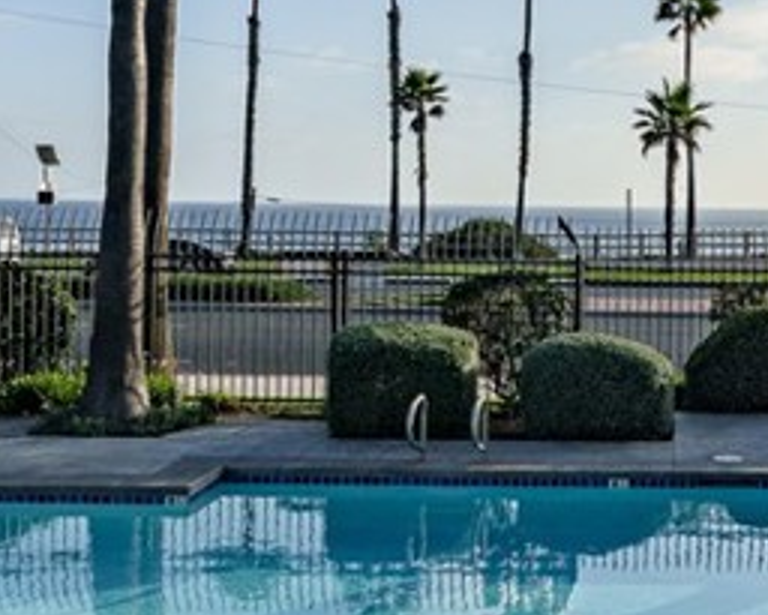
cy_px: 216
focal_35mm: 60
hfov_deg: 29.9
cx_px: 708
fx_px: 1364
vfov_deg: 25.3
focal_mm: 16
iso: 200
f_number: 8
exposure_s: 1/1250
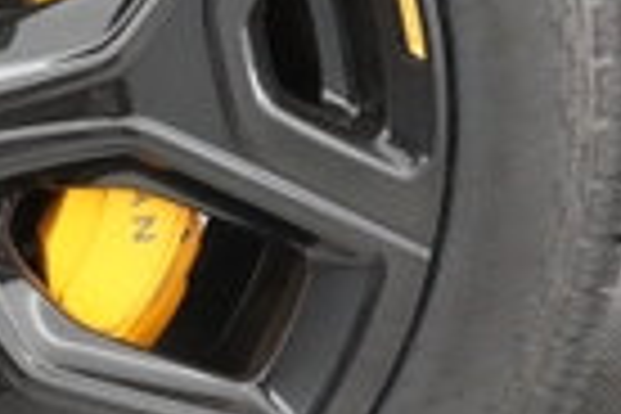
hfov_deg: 23.2
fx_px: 1363
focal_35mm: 79
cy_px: 88
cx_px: -148
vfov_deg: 17.1
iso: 16000
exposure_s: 1/100
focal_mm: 17
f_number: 5.6
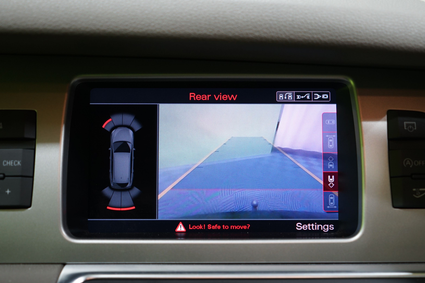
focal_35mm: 63
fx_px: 744
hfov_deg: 31.9
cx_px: 235
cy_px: 144
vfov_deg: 21.6
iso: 640
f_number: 4
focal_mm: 50
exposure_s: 1/30
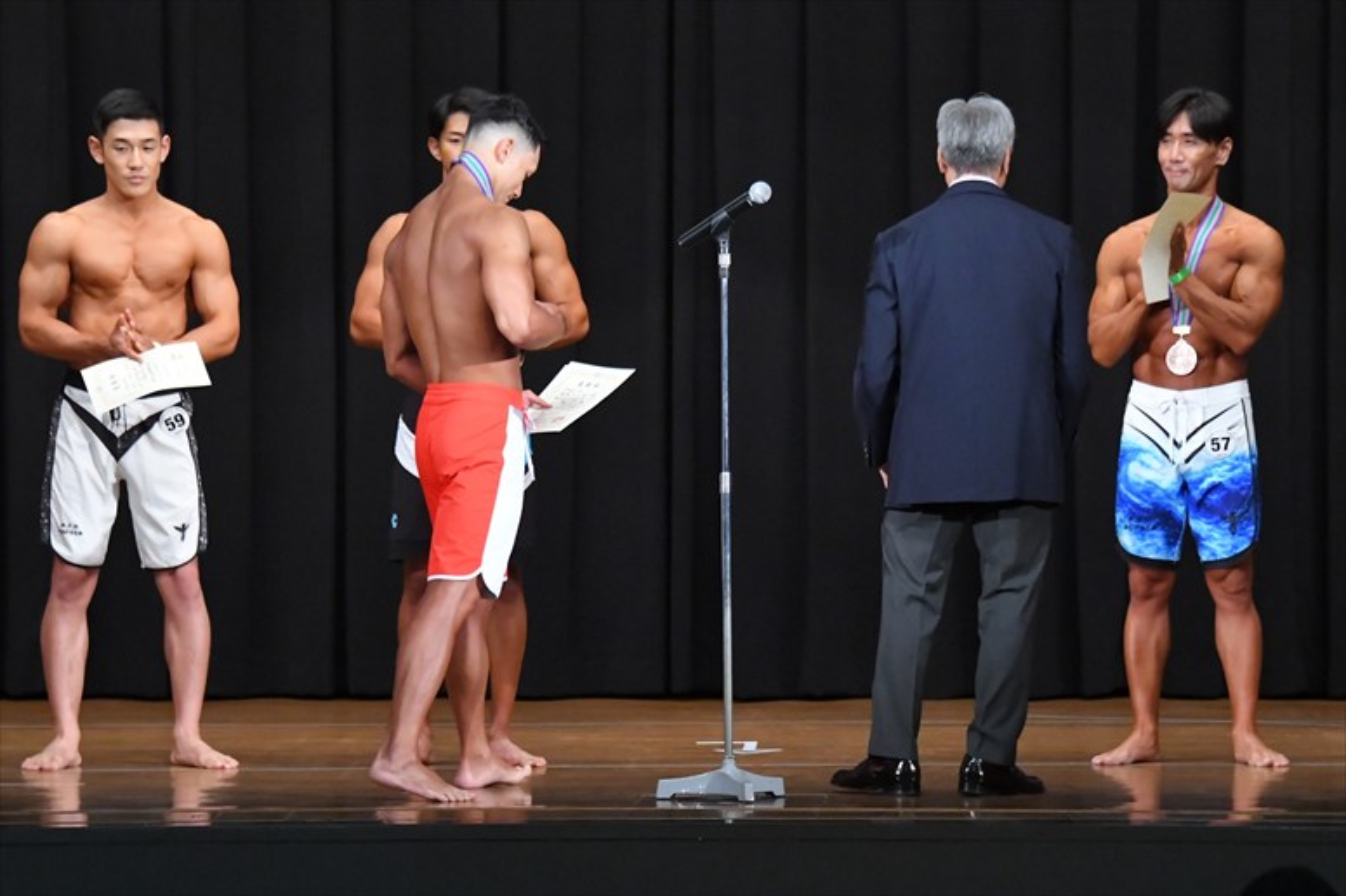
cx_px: 673
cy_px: 448
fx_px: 7549
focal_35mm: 202
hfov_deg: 10.2
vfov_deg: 6.8
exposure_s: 1/400
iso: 8000
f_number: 5.6
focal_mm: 135
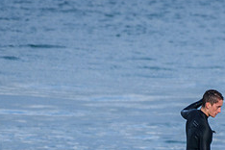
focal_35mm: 1637
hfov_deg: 1.3
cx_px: 198
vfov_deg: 0.8
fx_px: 10230
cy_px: 179
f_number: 5.6
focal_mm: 440
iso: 500
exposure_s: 1/2000
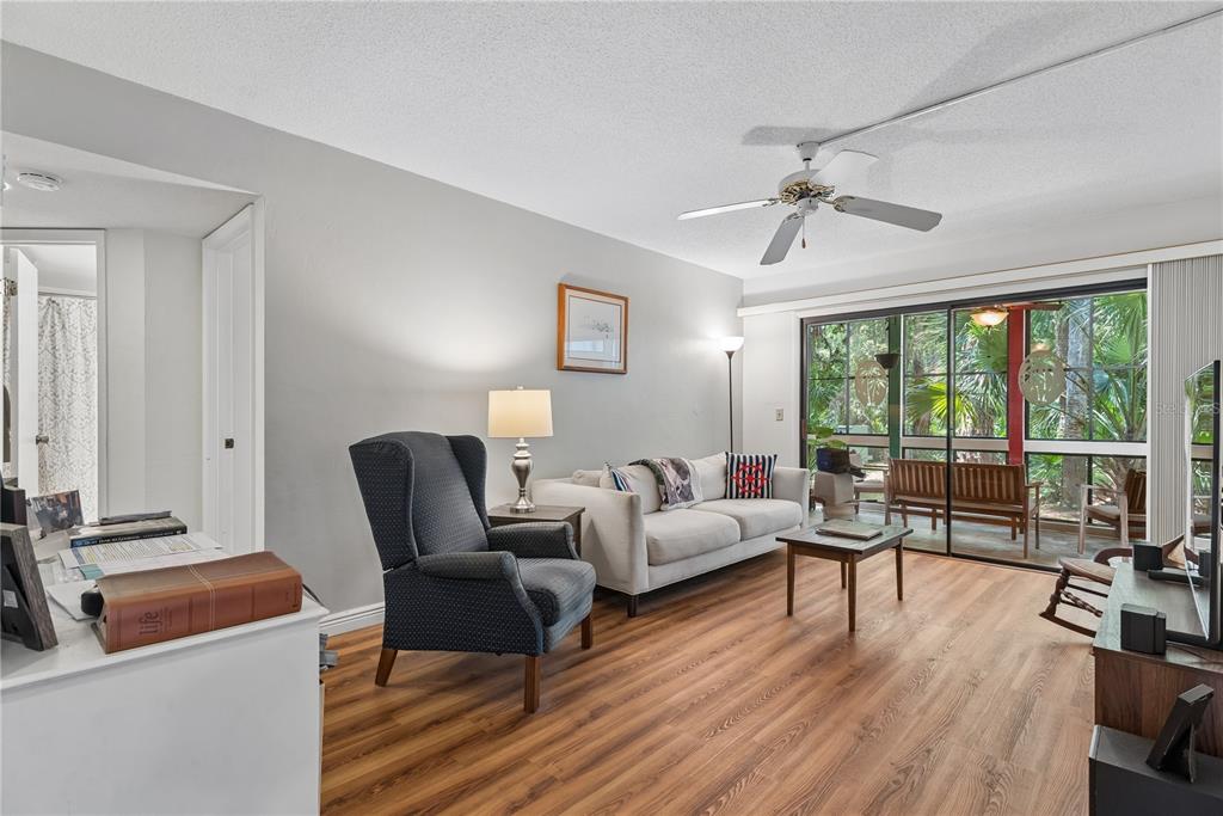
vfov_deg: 67.4
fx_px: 612
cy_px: 408
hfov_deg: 90.0
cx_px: 612
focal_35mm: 18
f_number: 10
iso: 320
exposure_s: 1/5
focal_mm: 18
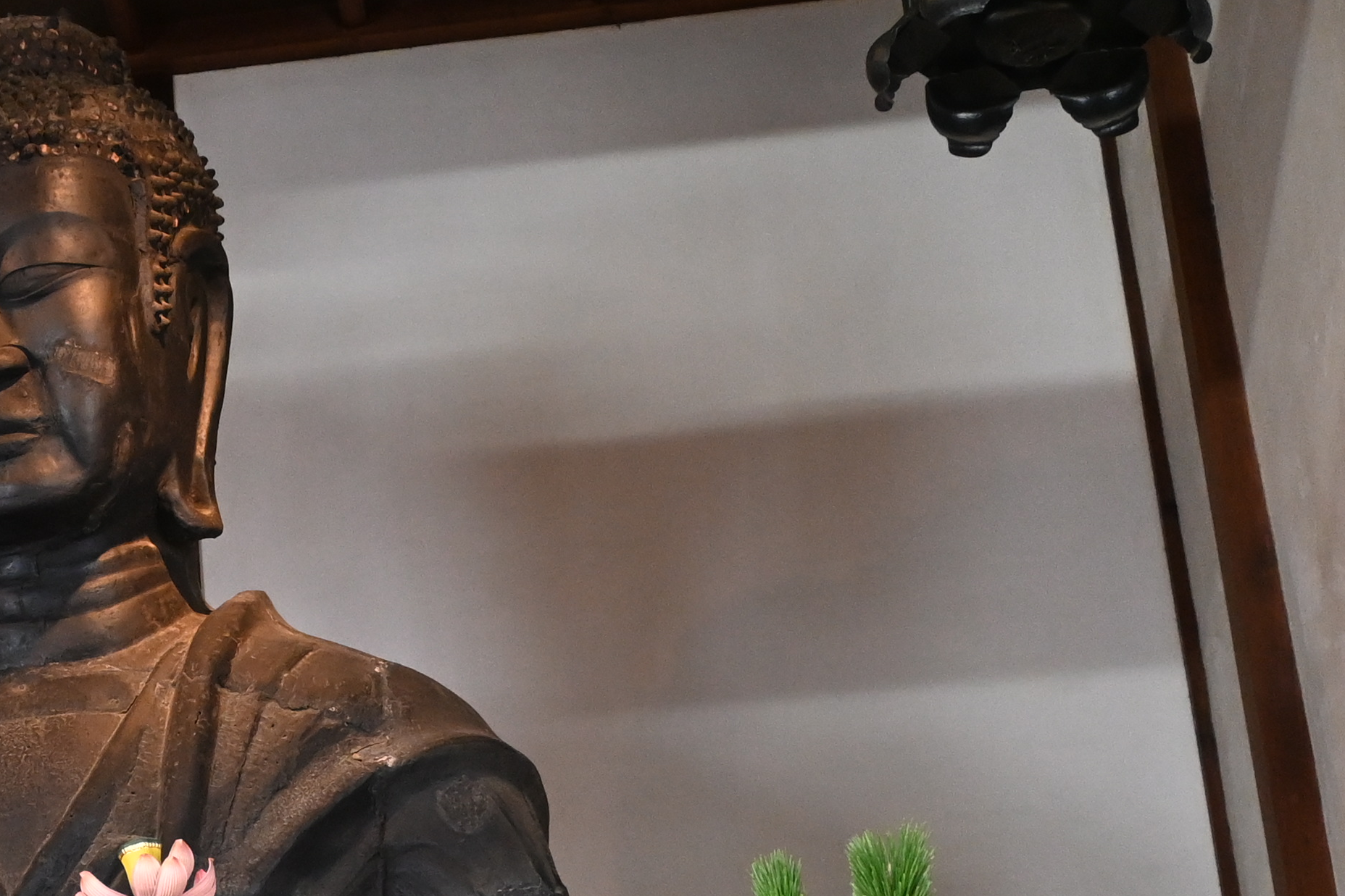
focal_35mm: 90
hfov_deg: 21.7
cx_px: -61
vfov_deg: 15.1
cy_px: 726
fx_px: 3362
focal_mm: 20
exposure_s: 1/60
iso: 1600
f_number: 3.8
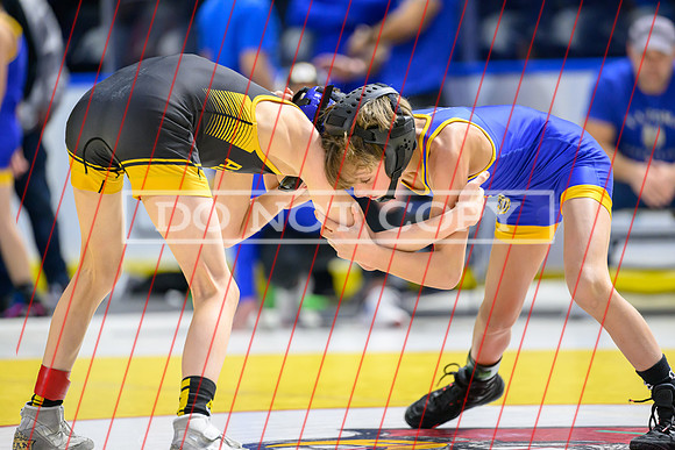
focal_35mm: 228
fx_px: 4275
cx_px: 362
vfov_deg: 6.0
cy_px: 206
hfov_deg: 9.0
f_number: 2.8
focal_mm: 200
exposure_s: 1/800
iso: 4000
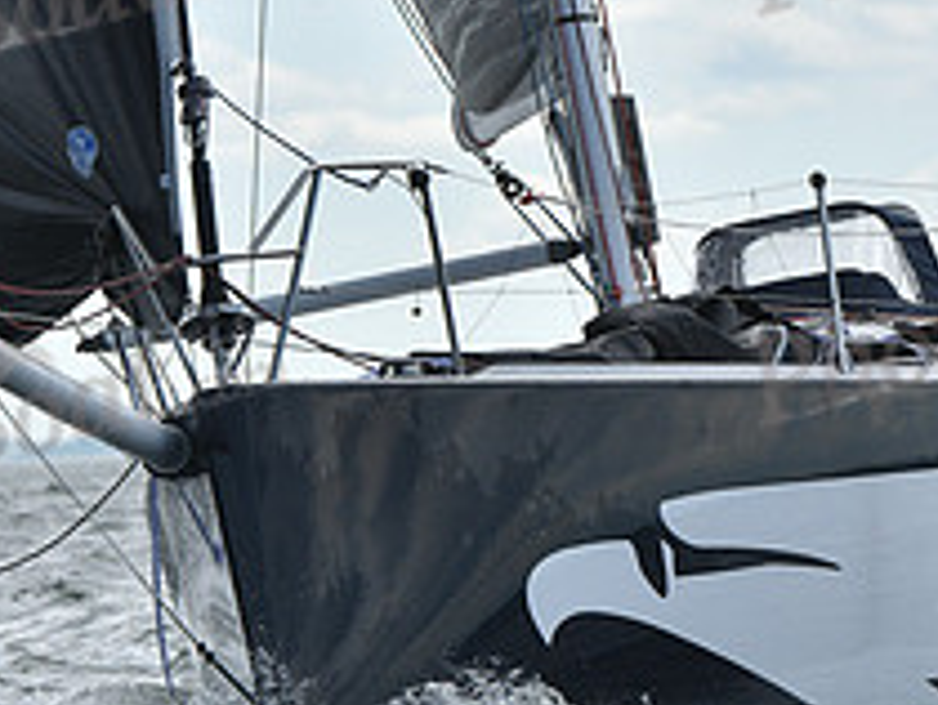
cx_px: 523
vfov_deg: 3.0
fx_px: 13673
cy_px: 605
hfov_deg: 3.9
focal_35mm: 504
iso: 320
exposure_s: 1/1000
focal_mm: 190
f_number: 8
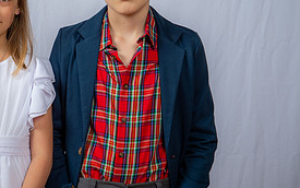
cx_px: 25
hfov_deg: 15.5
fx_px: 1088
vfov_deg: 9.9
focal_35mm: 133
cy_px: 111
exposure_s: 1/200
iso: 250
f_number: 6.3
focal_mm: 62
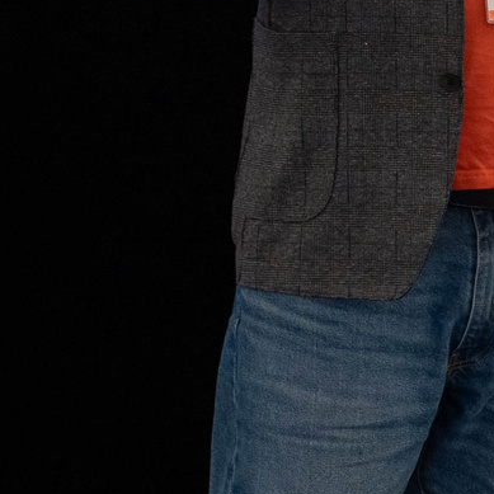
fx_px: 6781
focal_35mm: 420
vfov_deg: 4.2
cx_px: 925
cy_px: -53
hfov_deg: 4.1
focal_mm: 75
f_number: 2.8
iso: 640
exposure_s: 1/200
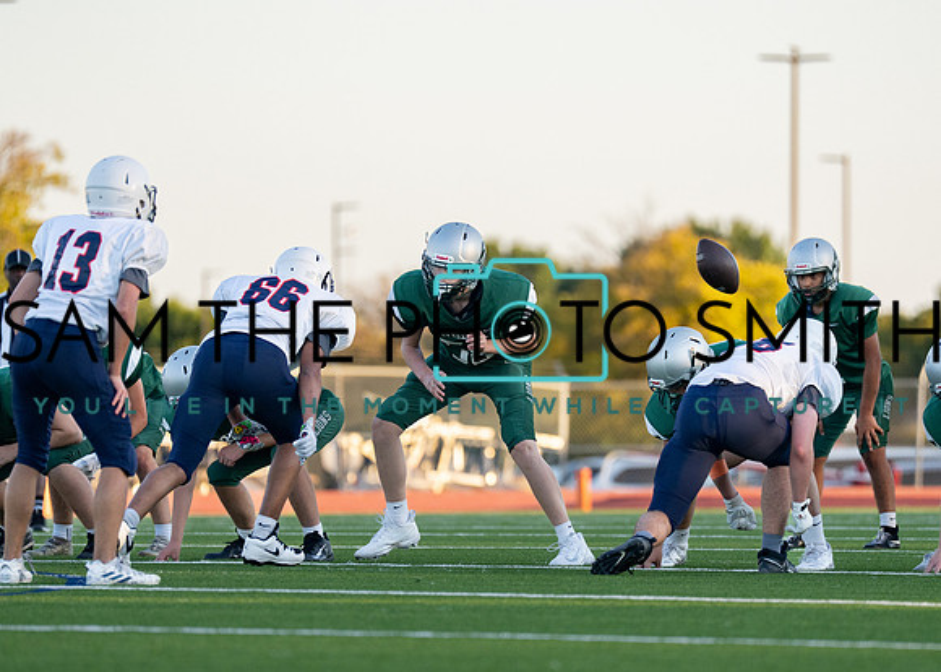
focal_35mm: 337
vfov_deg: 4.3
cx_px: 493
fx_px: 8993
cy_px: 417
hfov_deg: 6.0
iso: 500
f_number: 2.8
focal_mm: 200
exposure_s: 1/2500
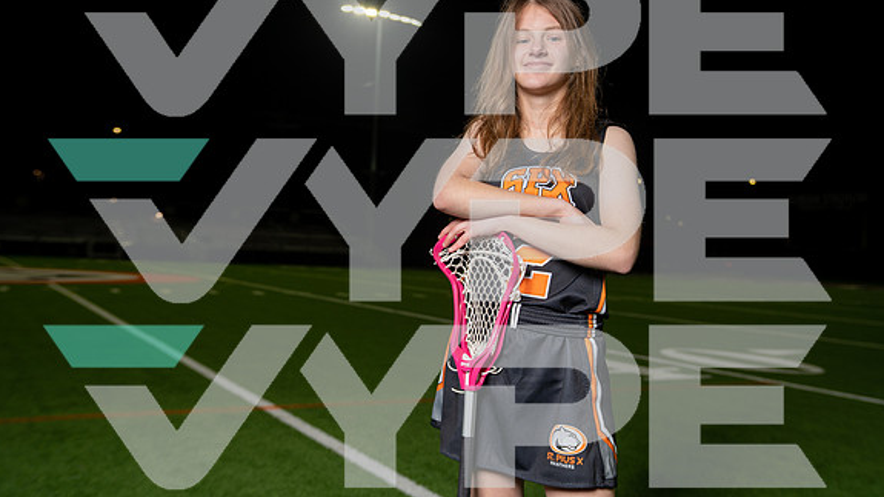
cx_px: 440
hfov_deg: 54.0
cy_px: 221
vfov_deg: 31.9
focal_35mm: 37
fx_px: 867
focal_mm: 35
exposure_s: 1/250
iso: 125
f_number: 4
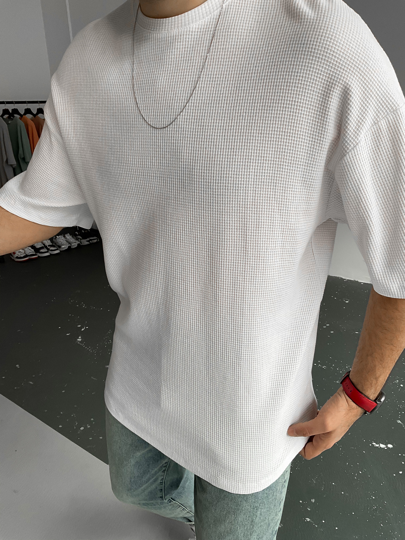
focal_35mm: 29
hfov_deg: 48.2
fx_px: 452
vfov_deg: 61.7
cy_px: 270
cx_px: 202
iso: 64
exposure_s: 1/120
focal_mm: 3
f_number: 1.8
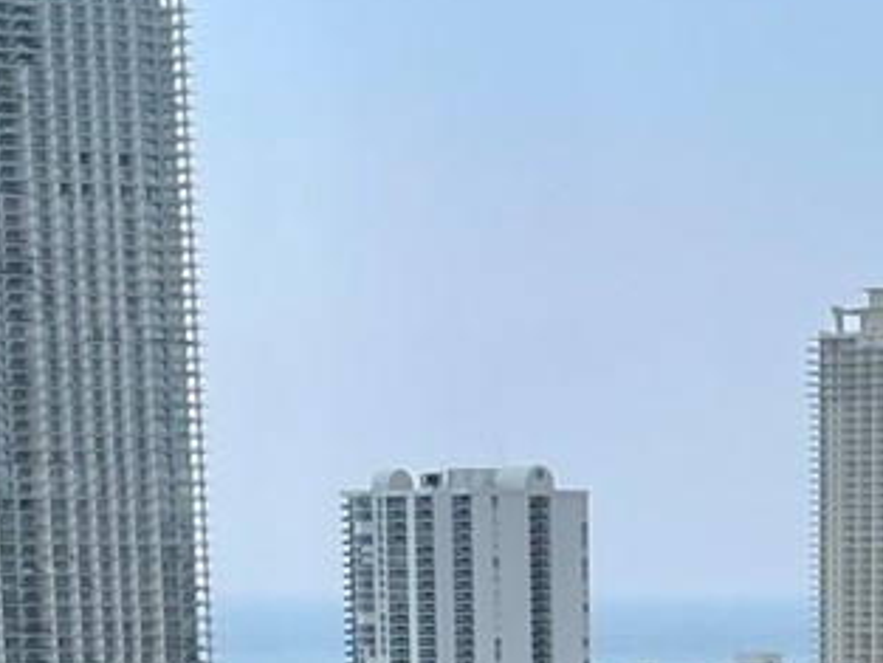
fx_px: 3394
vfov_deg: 10.5
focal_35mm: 133
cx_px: 841
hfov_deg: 14.6
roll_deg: +0.2
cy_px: 1176
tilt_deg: -10.0
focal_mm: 5.1
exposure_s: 1/3521
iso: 50
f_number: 1.6
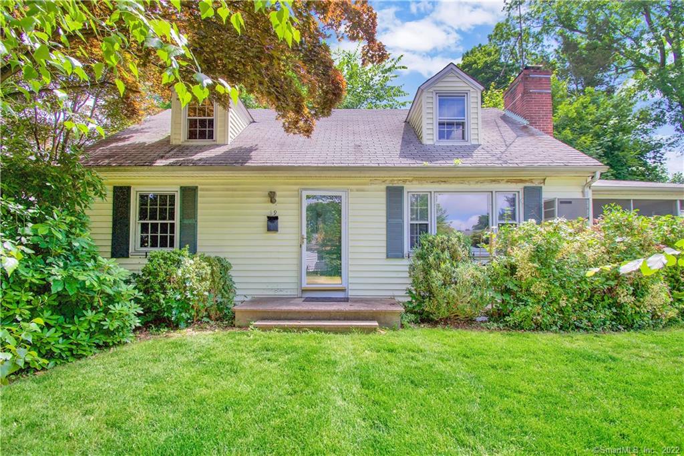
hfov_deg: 100.4
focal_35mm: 15
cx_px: 342
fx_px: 285
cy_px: 228
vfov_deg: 77.3
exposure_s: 1/320
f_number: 7.1
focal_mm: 10
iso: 200
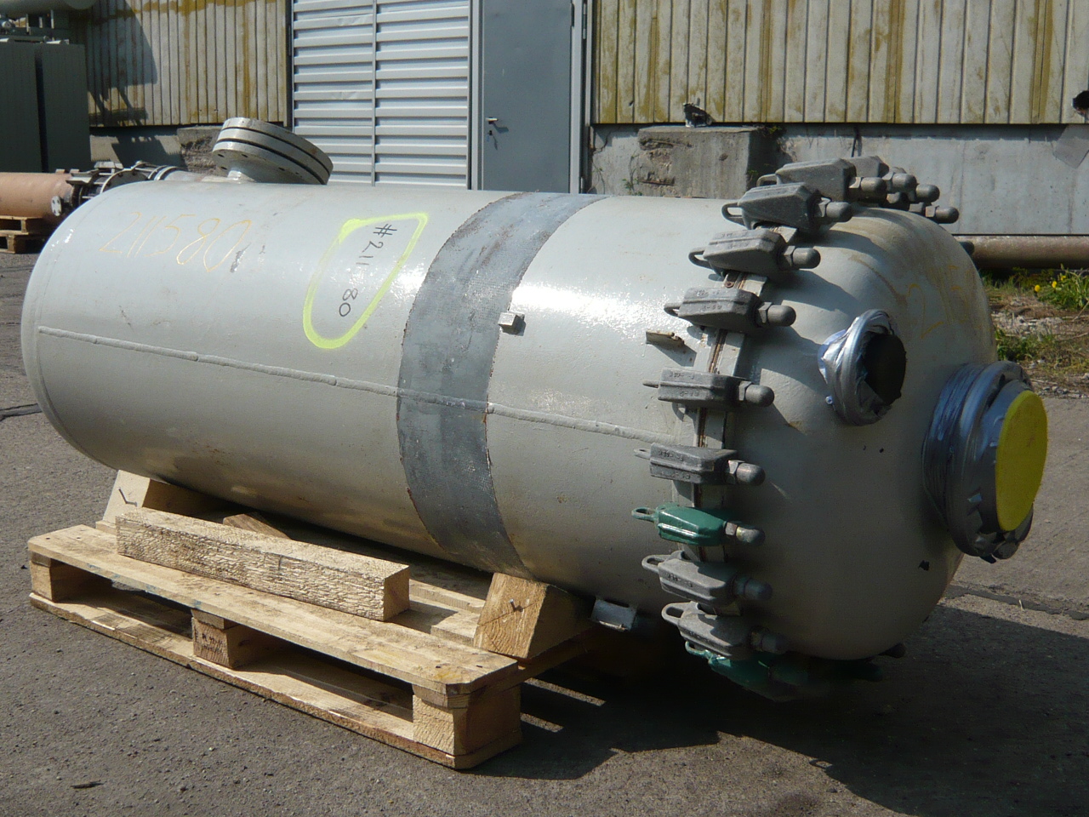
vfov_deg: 35.1
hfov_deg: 45.8
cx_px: 544
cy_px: 408
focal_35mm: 41
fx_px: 1290
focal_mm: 4.6
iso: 100
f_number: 8
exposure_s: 1/250
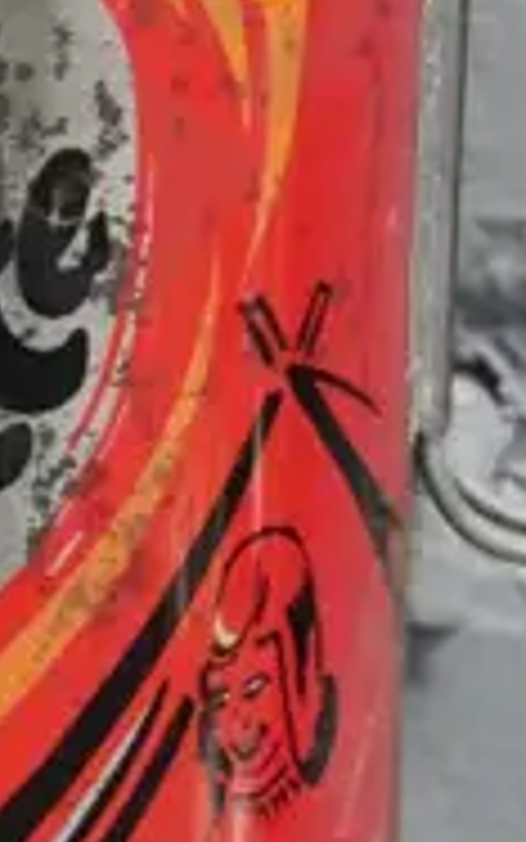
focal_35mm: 255
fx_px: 5844
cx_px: -297
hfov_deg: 5.1
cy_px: 711
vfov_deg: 8.2
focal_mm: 22
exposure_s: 1/160
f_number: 5
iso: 3200
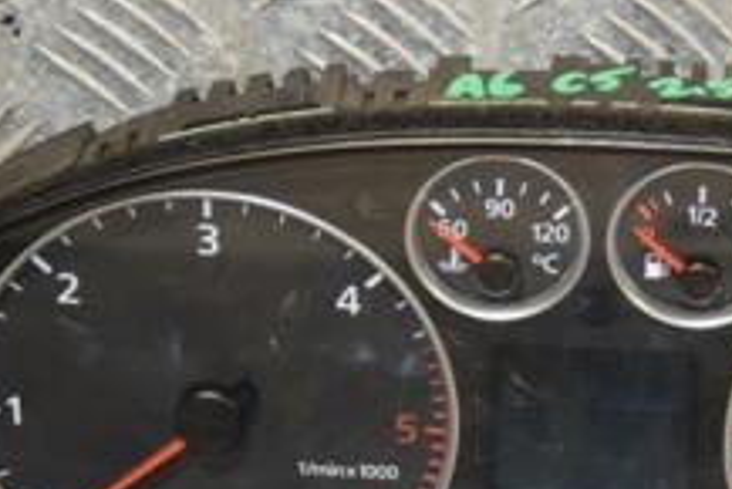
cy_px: 452
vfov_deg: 7.9
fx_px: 3540
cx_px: 604
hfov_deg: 11.8
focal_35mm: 174
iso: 800
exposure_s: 1/200
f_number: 4.8
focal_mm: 42
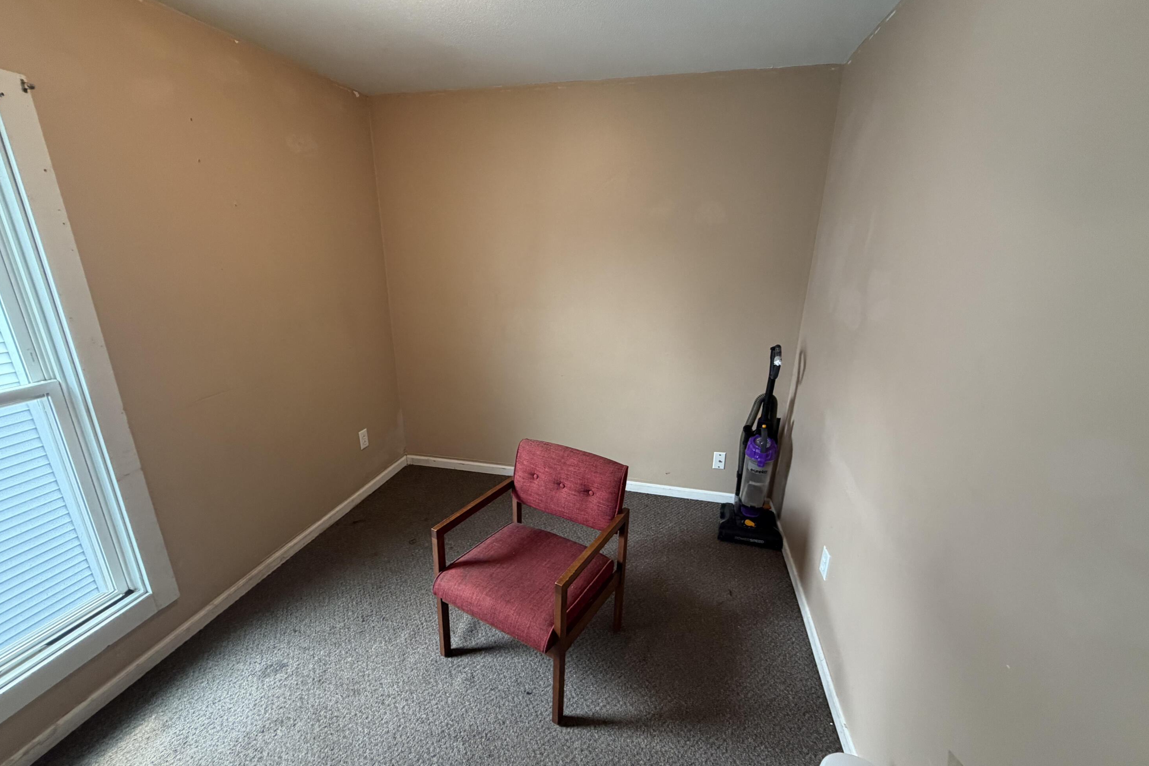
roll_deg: -0.5
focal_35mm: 15
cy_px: 403
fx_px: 479
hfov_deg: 100.4
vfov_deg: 77.3
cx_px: 569
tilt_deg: -18.5
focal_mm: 2.22
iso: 250
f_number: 2.2
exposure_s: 1/60
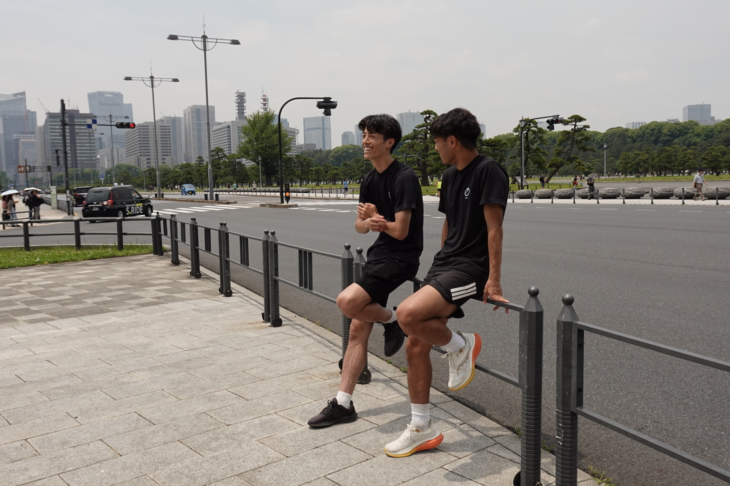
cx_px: 370
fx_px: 689
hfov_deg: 55.8
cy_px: 237
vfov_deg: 38.9
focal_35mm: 34
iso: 125
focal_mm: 12.11
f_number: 4
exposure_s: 1/200
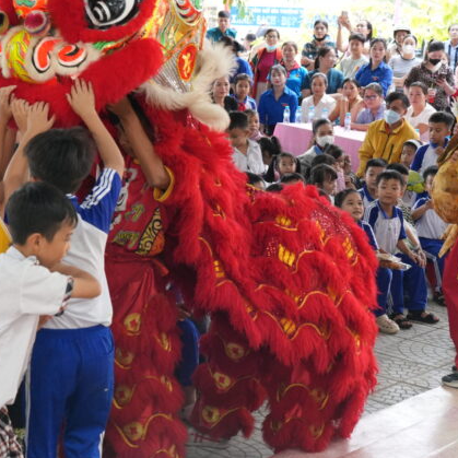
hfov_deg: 21.8
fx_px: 1165
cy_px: 228
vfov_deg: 22.2
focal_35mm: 78
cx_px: 50
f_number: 4
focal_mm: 31
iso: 2000
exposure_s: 1/160
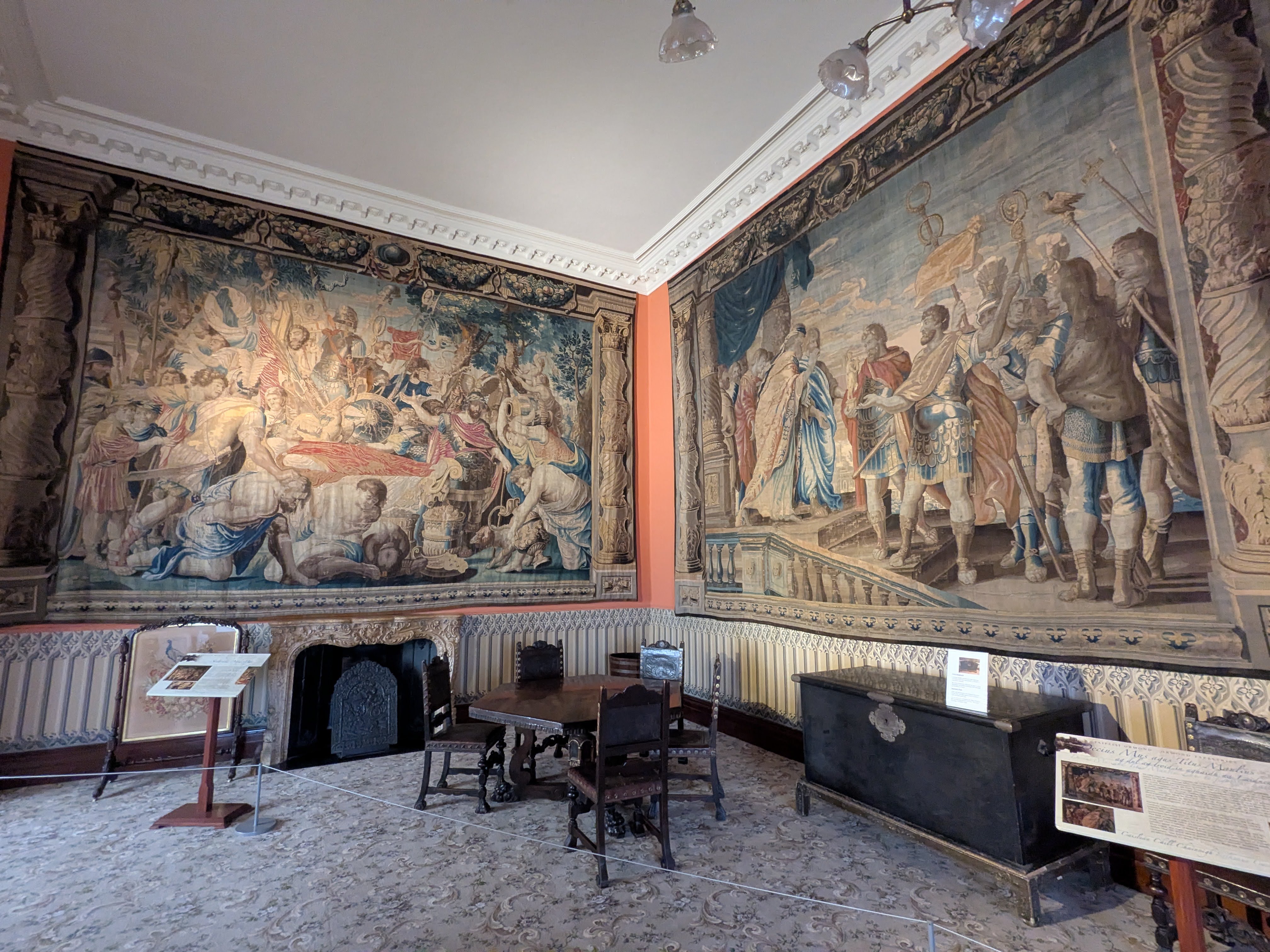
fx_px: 587
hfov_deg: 94.5
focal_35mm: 16
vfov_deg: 78.1
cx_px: 635
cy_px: 476
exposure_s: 1/25
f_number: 2.2
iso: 716
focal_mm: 2.35
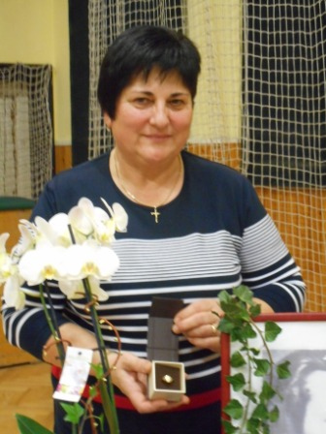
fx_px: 841
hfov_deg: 21.9
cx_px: 163
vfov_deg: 29.0
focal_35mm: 67
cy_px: 217
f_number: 5.3
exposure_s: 1/15
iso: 800
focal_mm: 12
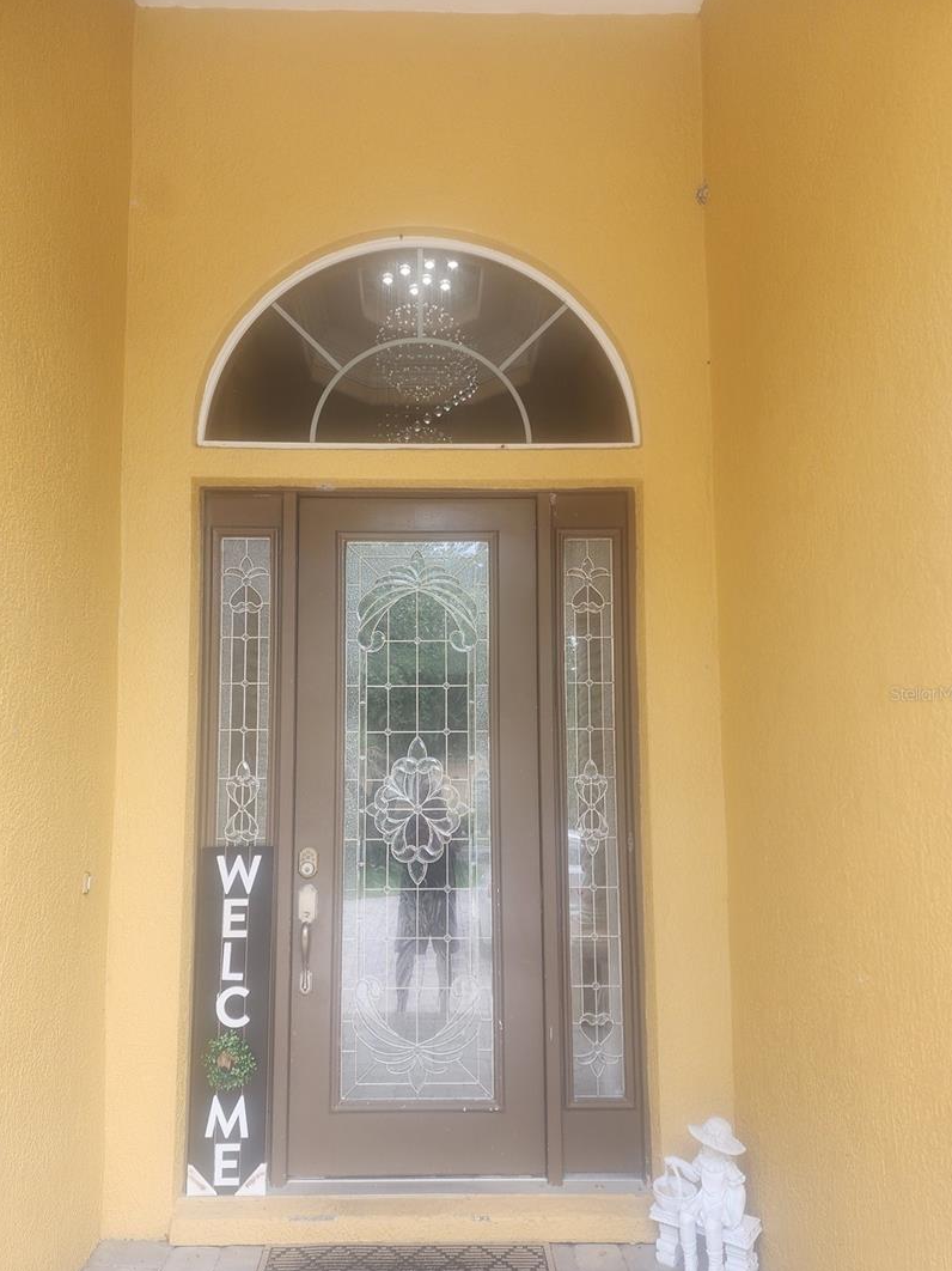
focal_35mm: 26
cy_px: 693
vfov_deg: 67.2
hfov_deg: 53.0
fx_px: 954
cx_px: 437
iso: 80
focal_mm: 6.4
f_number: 1.8
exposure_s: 1/180
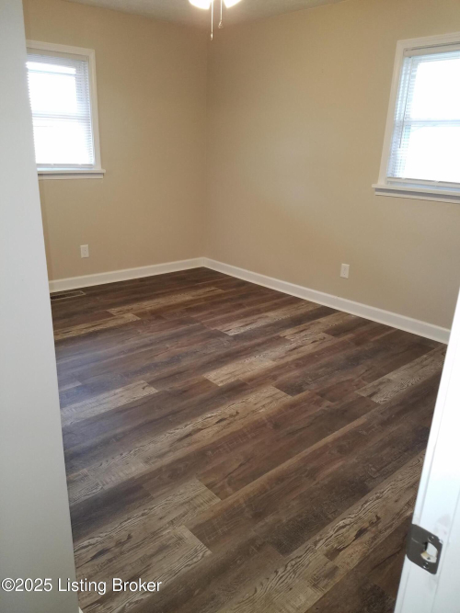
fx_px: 461
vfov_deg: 67.3
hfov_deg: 53.0
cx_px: 230
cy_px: 306
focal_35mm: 26
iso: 100
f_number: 1.7
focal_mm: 4.2
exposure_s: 1/24
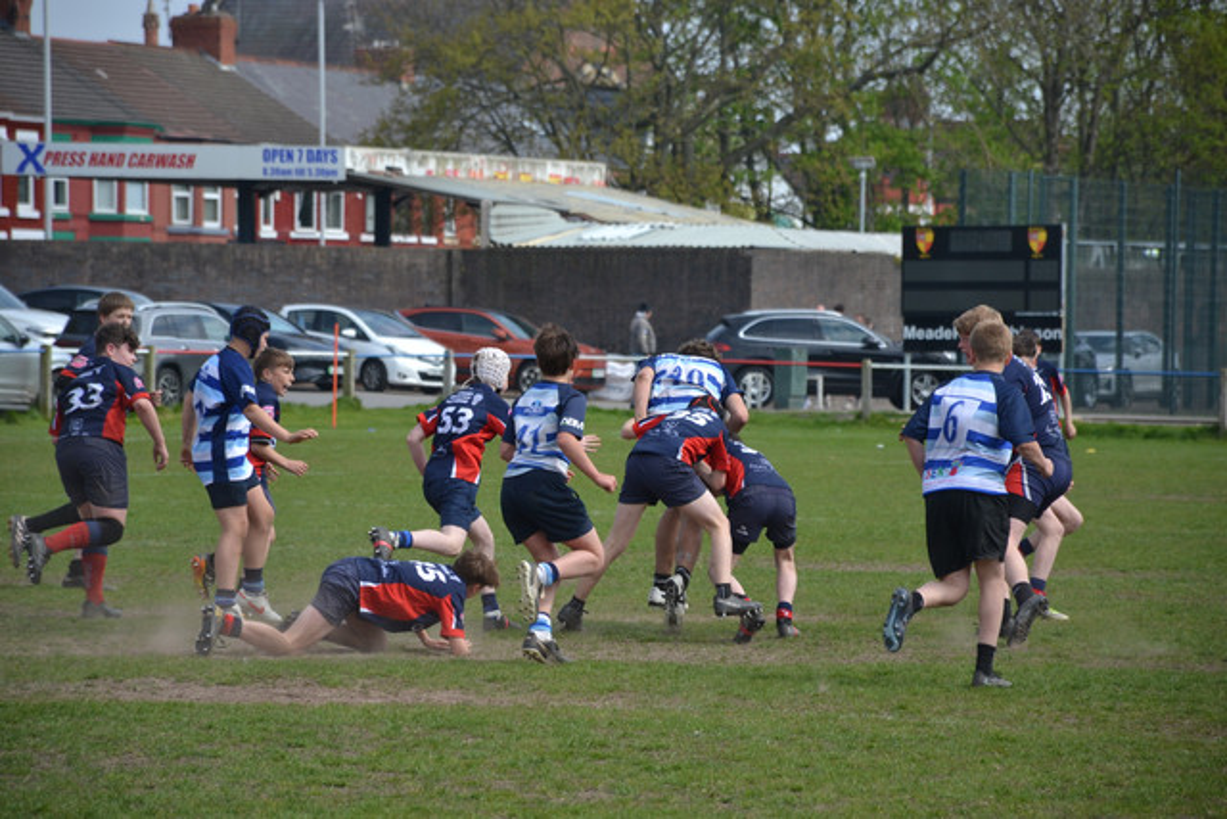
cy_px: 410
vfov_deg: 6.5
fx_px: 7159
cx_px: 614
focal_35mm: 210
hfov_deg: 9.8
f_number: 5.6
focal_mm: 140
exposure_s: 1/1250
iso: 400
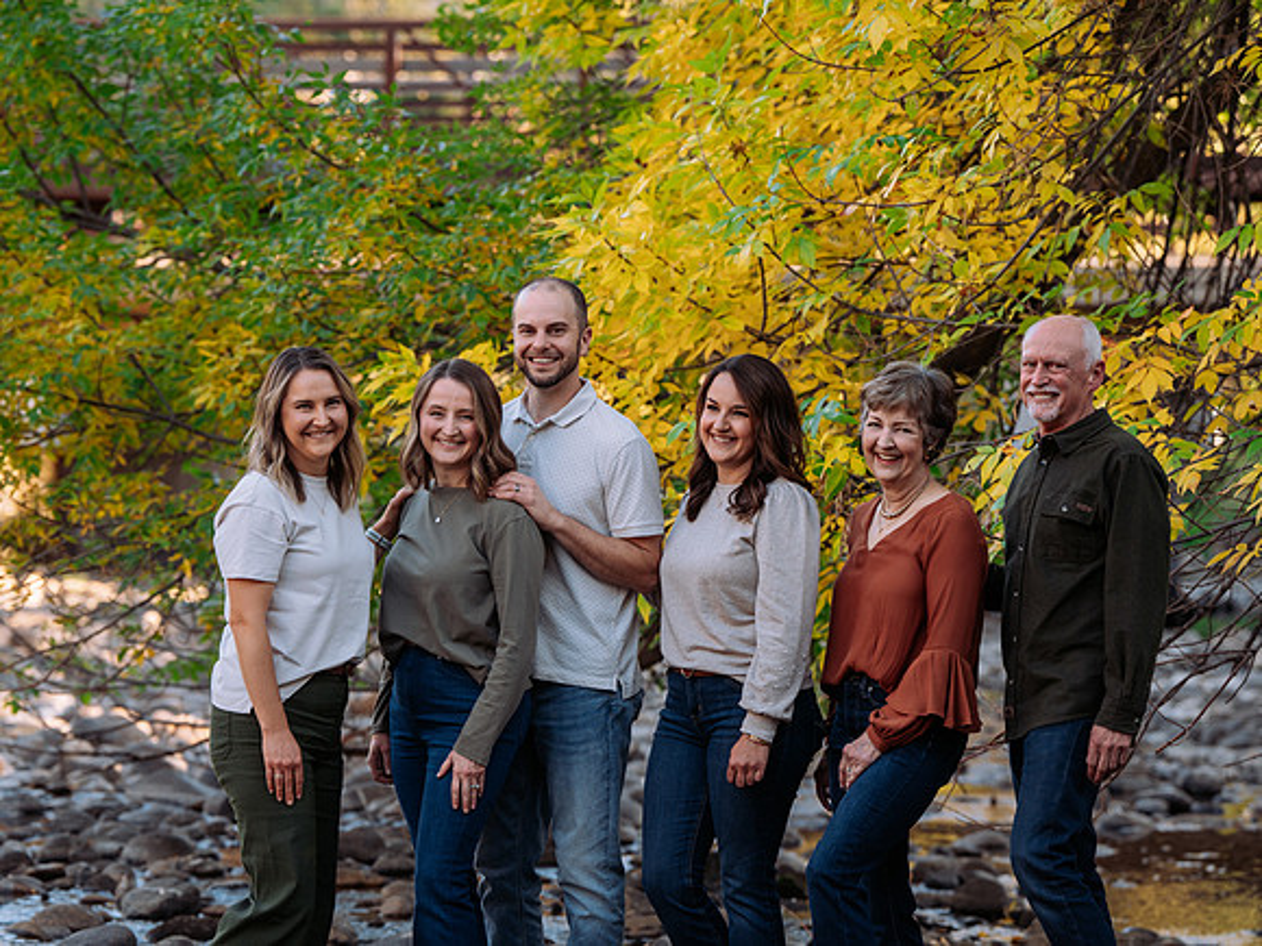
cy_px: 473
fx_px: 4971
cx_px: 631
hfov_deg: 14.5
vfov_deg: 10.9
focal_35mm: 136
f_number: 4
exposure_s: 1/160
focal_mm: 126
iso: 320
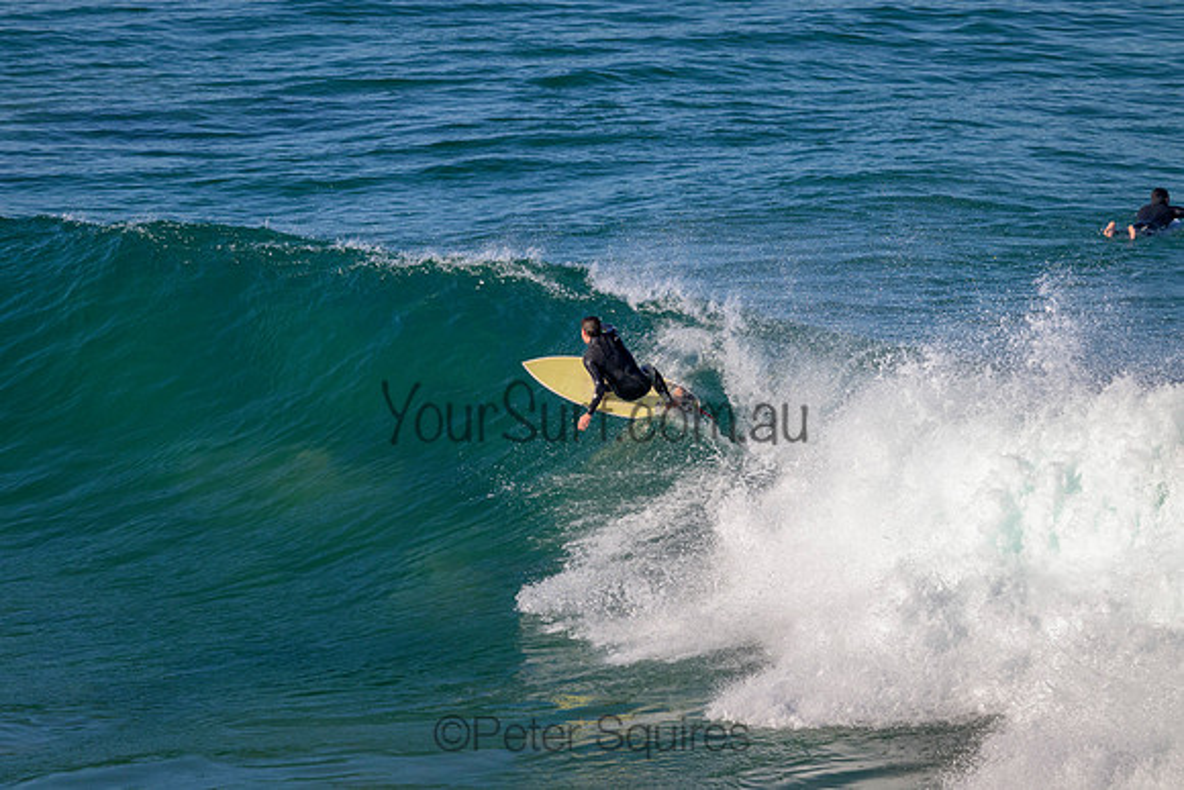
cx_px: 592
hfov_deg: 4.8
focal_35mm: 430
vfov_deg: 3.2
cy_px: 395
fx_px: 14145
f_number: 11
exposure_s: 1/2000
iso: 1250
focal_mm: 430
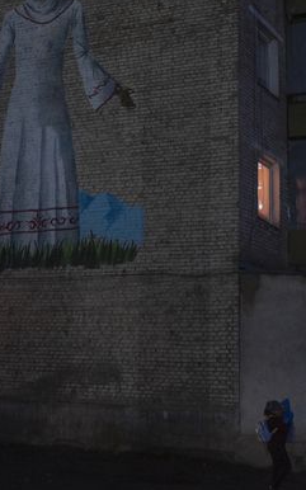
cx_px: 72
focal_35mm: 74
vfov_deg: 27.8
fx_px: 988
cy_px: 182
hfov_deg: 17.5
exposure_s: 1/100
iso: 2000
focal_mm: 35
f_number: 1.4
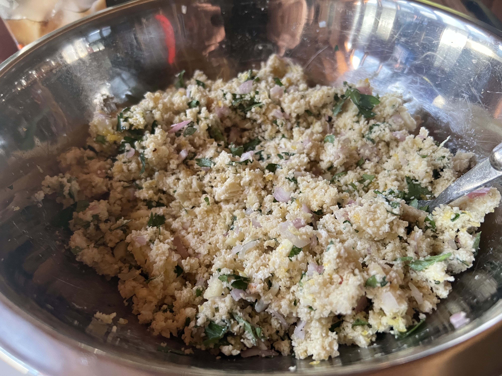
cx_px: 251
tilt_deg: -45.0
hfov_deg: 67.3
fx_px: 377
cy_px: 188
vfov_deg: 53.1
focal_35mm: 26
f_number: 1.5
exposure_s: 1/60
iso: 400
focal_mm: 5.7
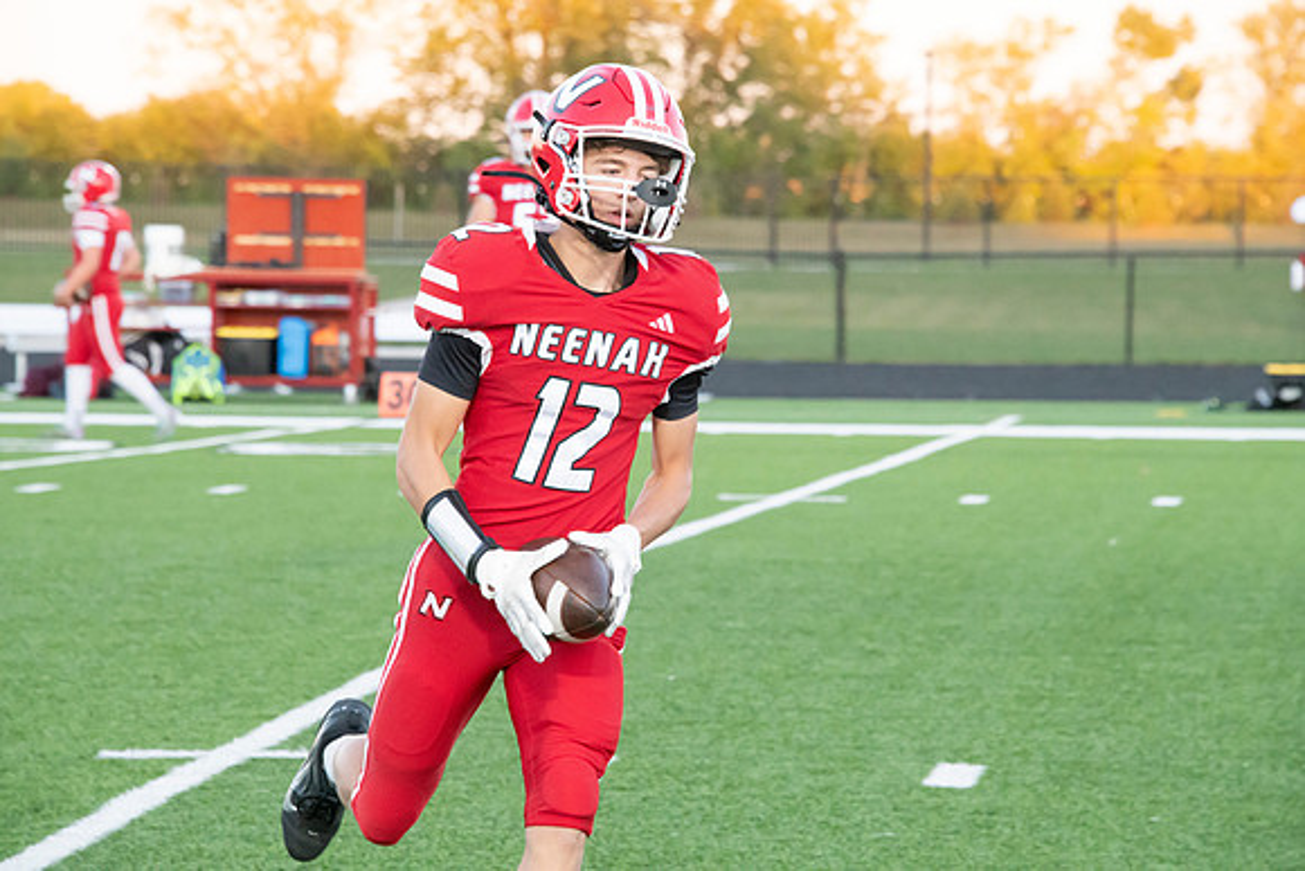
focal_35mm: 210
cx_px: 652
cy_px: 436
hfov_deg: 9.8
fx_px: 7614
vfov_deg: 6.5
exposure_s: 1/400
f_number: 9
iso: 8000
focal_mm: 210
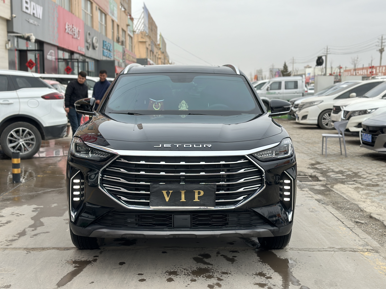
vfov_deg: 30.3
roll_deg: -0.9
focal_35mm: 48
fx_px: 535
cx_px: 193
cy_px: 144
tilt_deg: -6.8
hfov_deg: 39.7
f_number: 1.78
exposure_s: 1/1992
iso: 80
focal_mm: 6.86
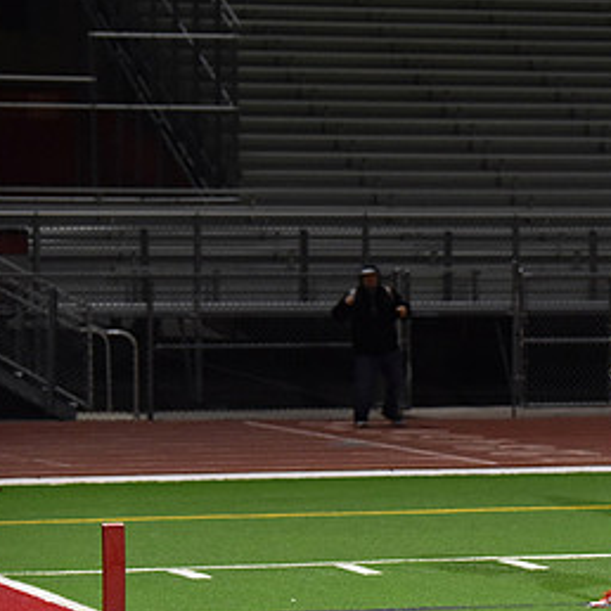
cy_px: 371
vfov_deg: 8.7
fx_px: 4014
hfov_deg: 8.6
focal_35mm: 201
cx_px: 670
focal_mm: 105
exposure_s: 1/640
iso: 5600
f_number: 2.8
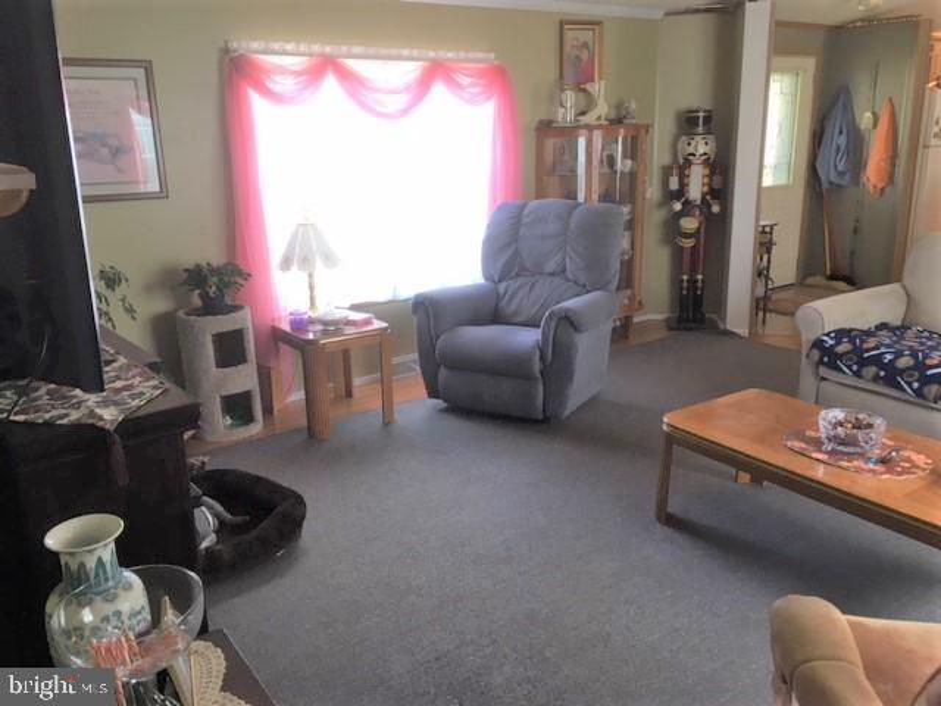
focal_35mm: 29
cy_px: 353
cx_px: 470
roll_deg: +1.3
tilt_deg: -17.0
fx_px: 788
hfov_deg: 61.7
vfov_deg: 48.2
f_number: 2.2
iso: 50
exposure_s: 1/30
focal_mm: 4.15
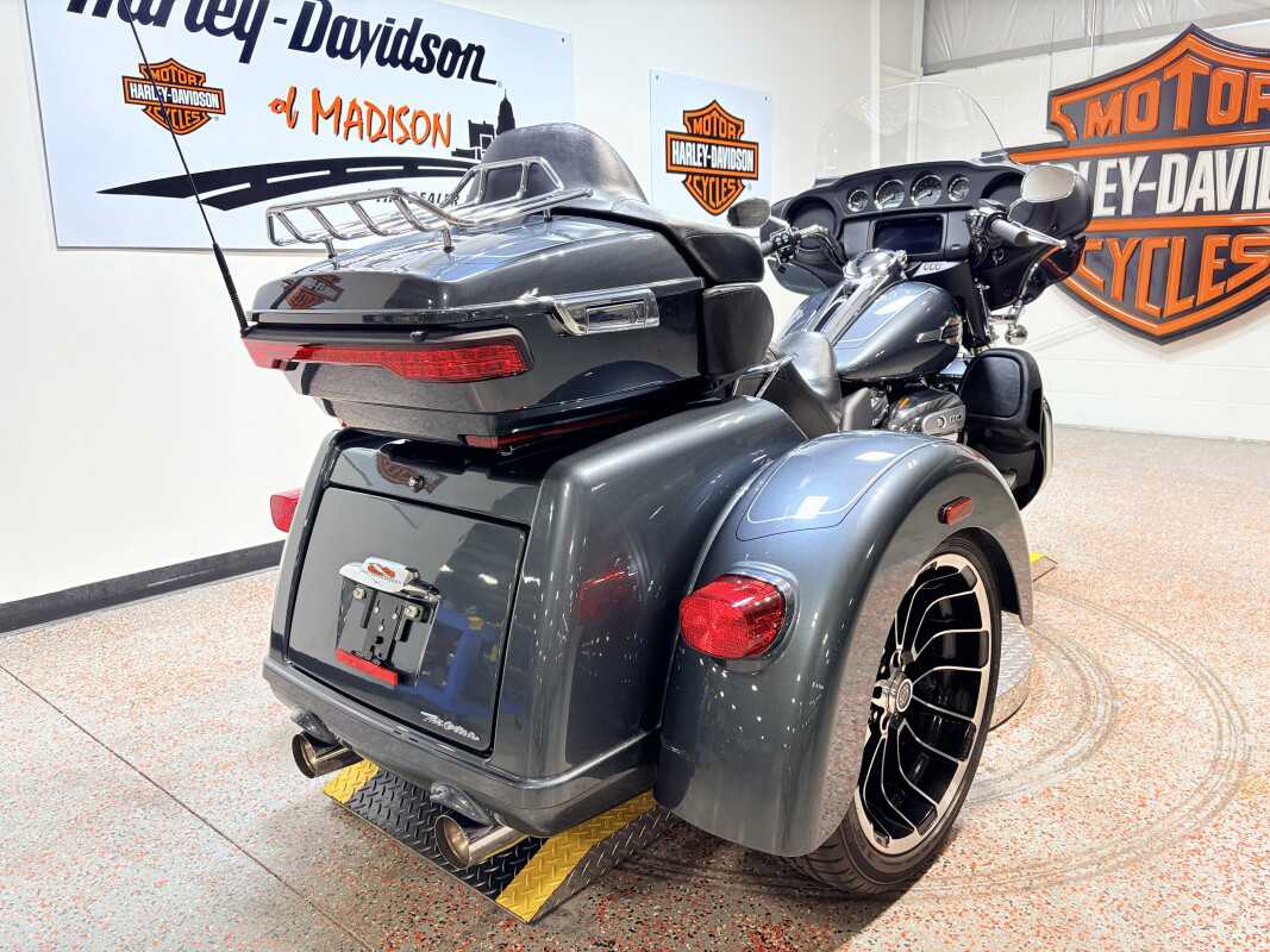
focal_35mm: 26
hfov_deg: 67.3
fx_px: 954
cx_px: 635
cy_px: 476
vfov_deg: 53.1
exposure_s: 1/120
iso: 80
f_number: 1.6
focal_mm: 5.96
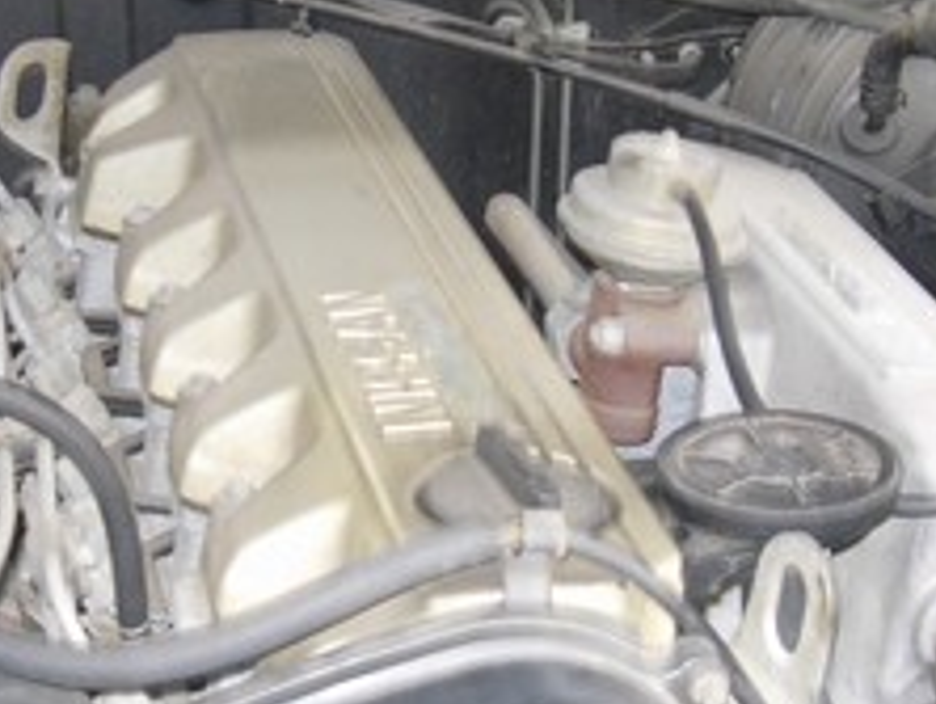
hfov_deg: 19.4
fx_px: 2734
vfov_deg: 14.7
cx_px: 405
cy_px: 247
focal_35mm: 101
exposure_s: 1/11.9
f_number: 2.8
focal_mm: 7.8
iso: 79
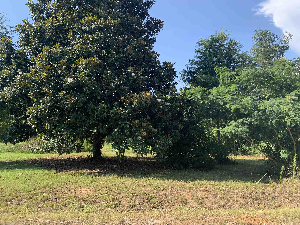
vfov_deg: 53.1
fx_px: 225
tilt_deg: +5.3
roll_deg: -0.4
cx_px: 150
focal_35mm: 26
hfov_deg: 67.3
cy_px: 112
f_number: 1.8
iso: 25
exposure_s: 1/706
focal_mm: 4.25
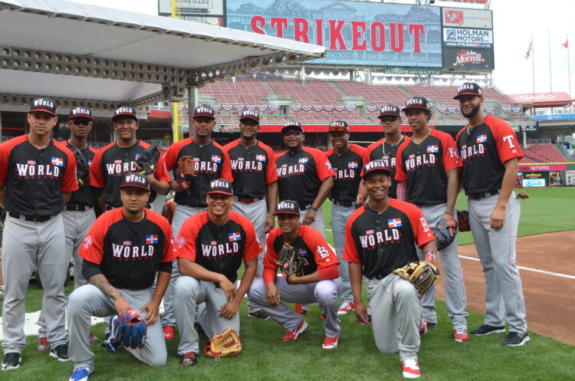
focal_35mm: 36
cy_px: 190
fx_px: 574
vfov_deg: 36.7
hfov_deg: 53.2
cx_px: 288
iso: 200
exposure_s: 1/160
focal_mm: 24
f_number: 6.3
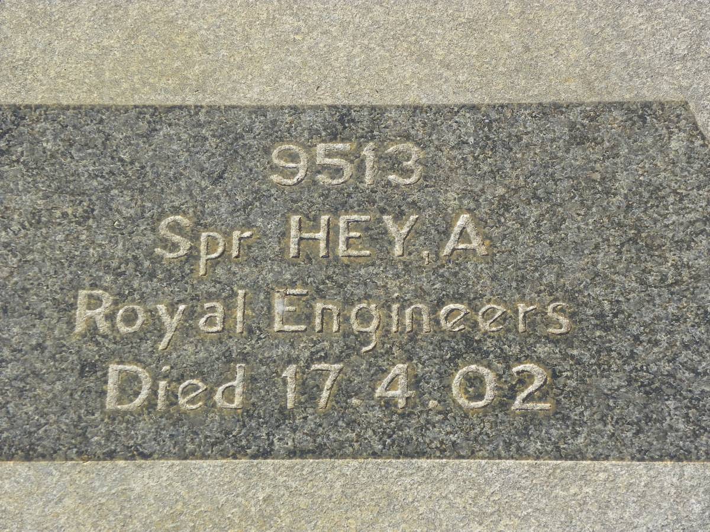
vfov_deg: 15.6
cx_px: 355
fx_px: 1949
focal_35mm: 95
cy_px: 266
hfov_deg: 20.7
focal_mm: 16.9
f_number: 4
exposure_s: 1/160
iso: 64
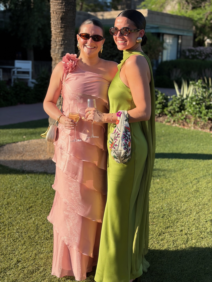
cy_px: 141
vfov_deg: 36.8
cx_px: 106
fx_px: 425
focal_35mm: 52
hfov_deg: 28.0
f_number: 1.6
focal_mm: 5.96
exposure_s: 1/1626
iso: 40
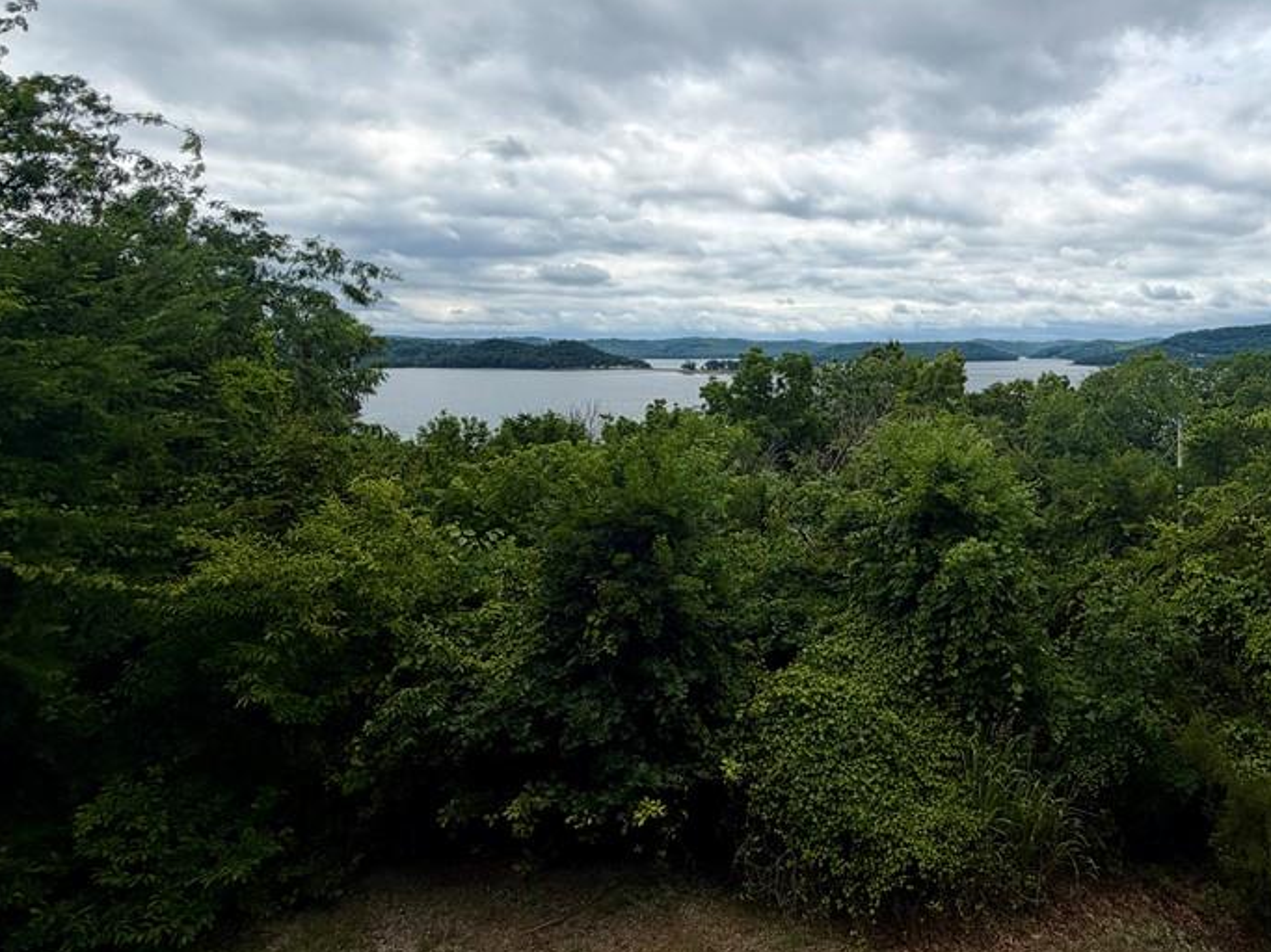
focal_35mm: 21
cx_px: 847
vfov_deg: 62.3
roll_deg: +0.1
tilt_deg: +1.9
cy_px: 338
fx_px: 771
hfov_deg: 76.5
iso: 20
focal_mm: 2.22
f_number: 2.2
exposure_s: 1/1534
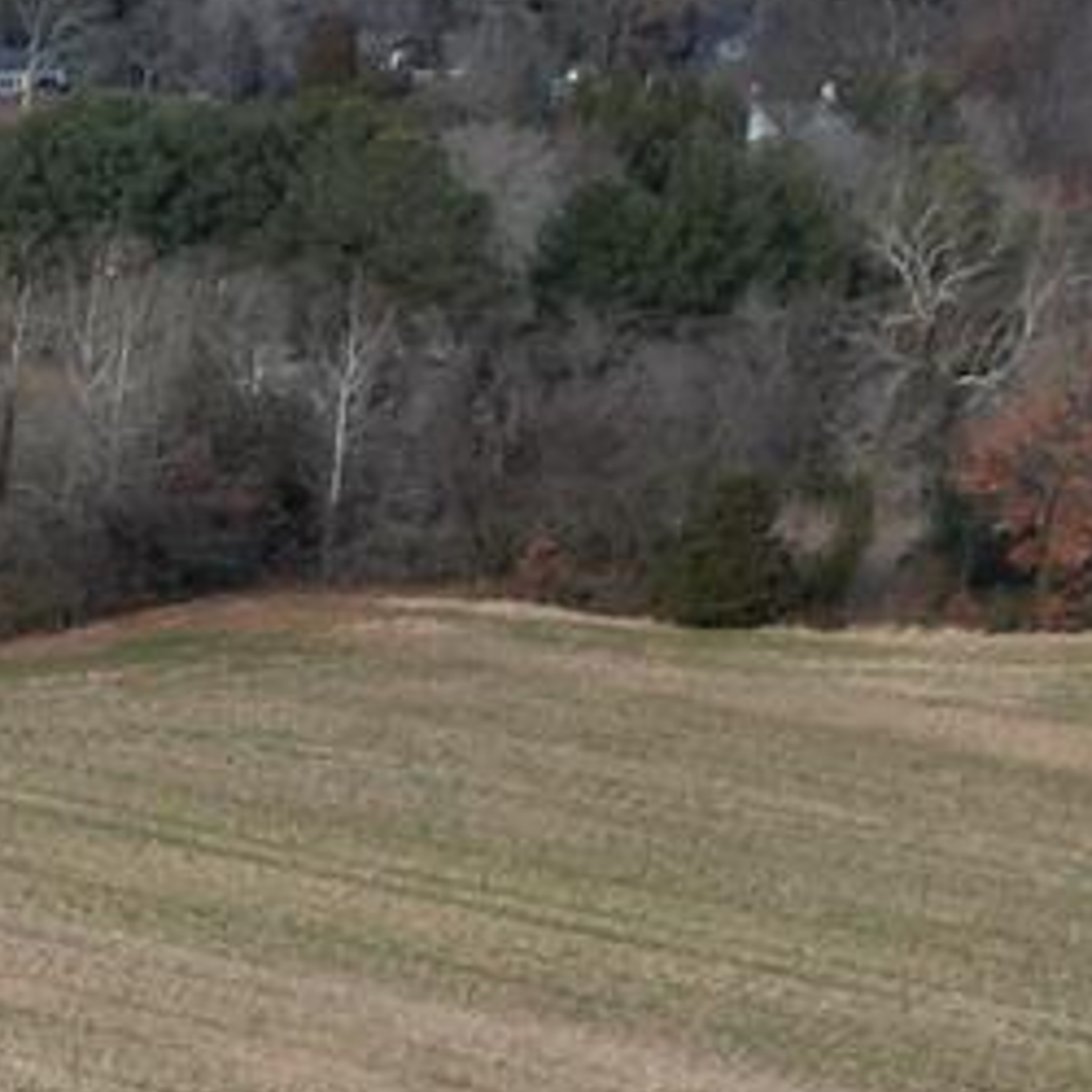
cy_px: 2167
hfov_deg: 9.3
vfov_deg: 9.4
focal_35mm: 174
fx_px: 6210
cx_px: -1171
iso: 200
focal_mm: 6.72
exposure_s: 1/640
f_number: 1.7
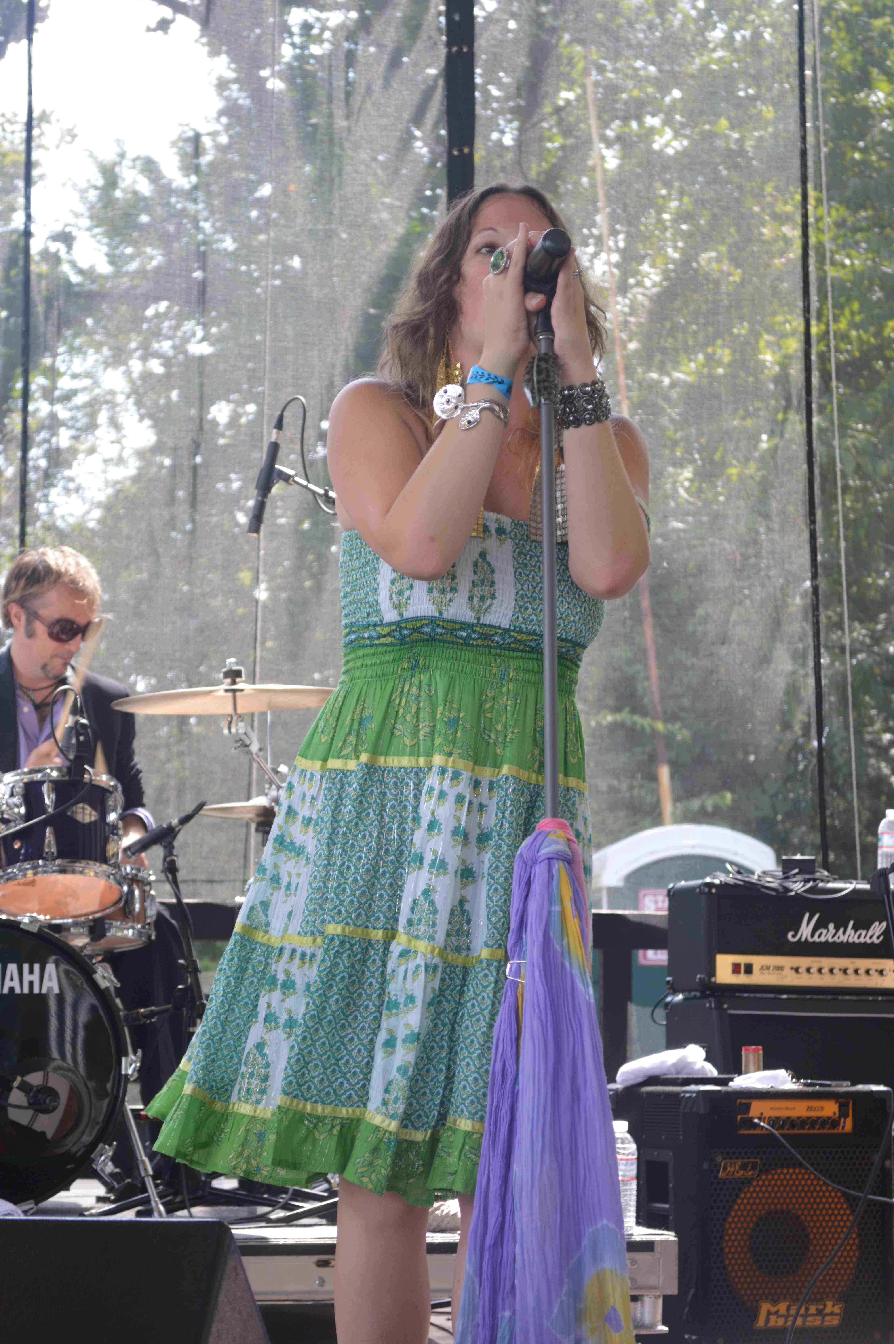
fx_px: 3079
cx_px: 447
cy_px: 672
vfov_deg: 24.6
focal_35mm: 82
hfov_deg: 16.5
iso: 400
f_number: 5.6
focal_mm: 55
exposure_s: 1/125
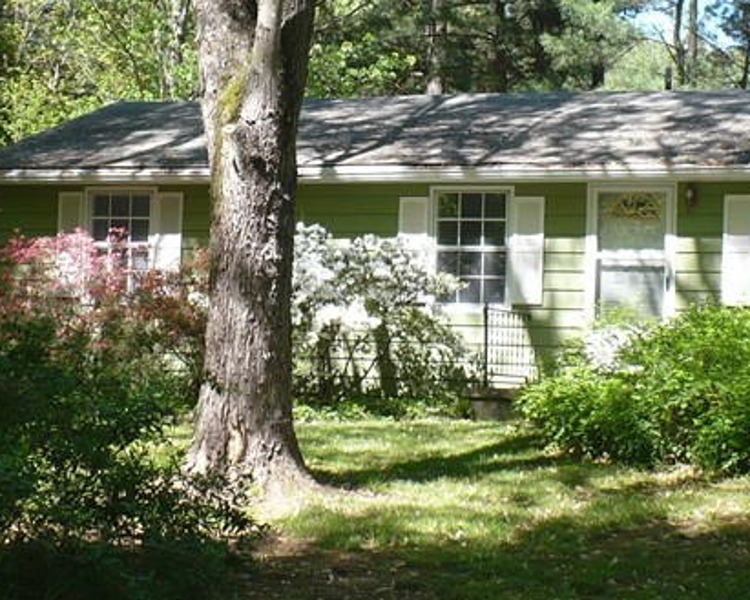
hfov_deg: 21.2
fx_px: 1998
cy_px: 160
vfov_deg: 17.0
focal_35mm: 90
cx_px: 427
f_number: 2.8
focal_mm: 6.1
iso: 100
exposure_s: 1/320
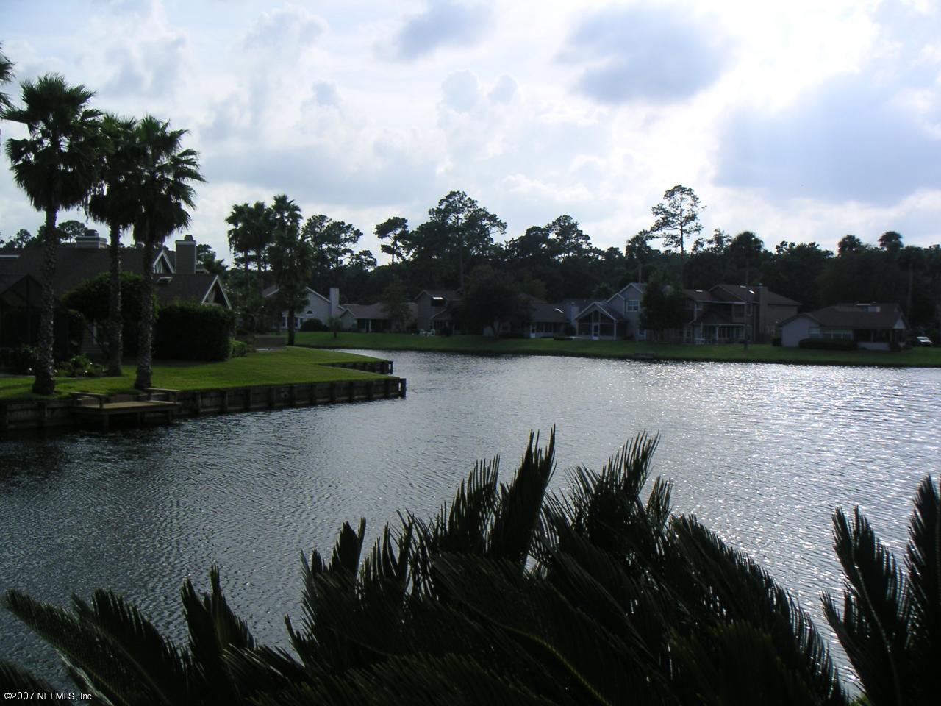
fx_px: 1033
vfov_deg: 37.7
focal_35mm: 38
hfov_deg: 49.0
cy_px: 353
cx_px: 470
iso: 50
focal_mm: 6
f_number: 6.7
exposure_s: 1/180
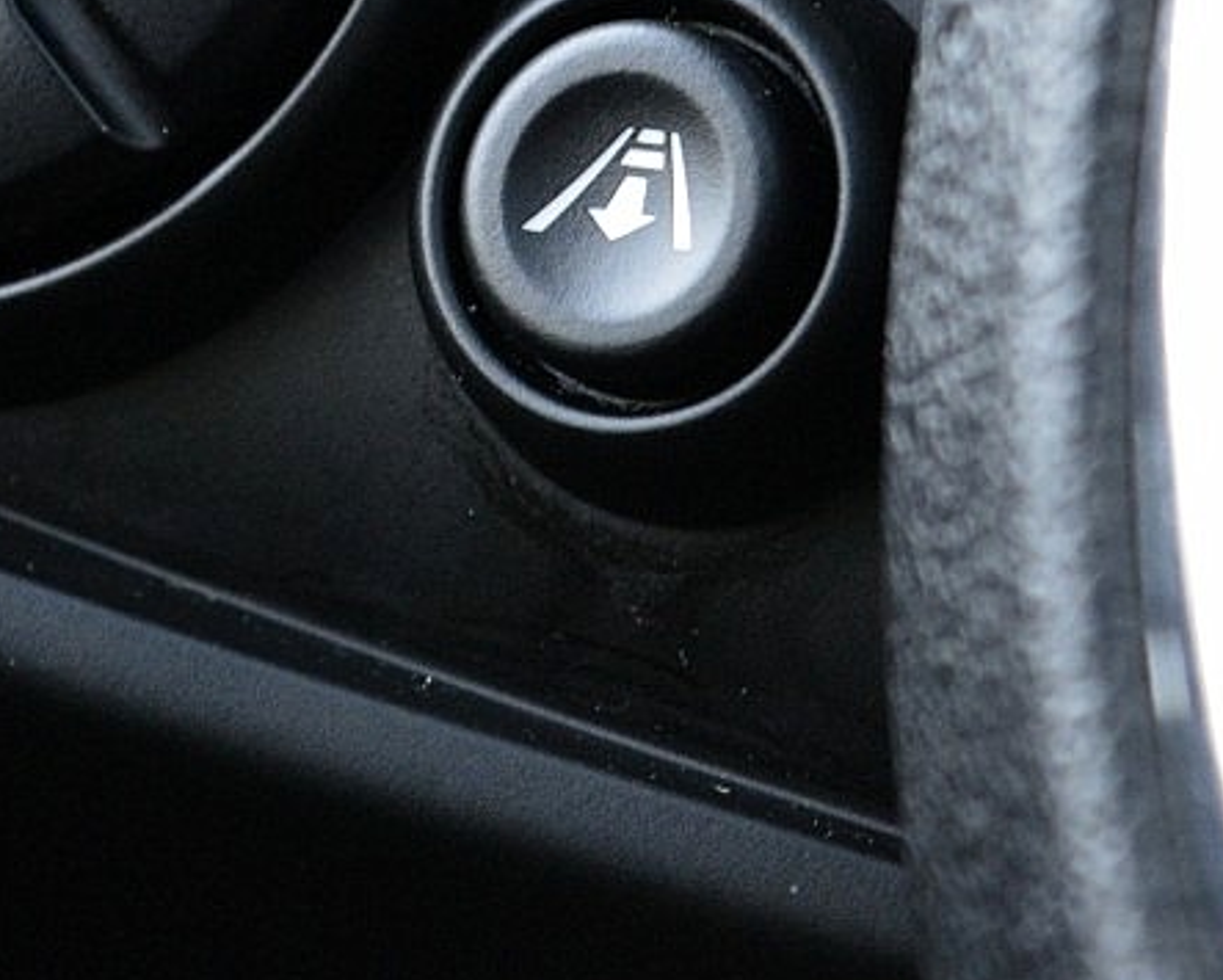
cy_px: -342
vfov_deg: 5.7
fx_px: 9707
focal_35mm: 268
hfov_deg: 7.1
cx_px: -306
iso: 800
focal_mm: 52
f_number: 5.6
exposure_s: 1/60
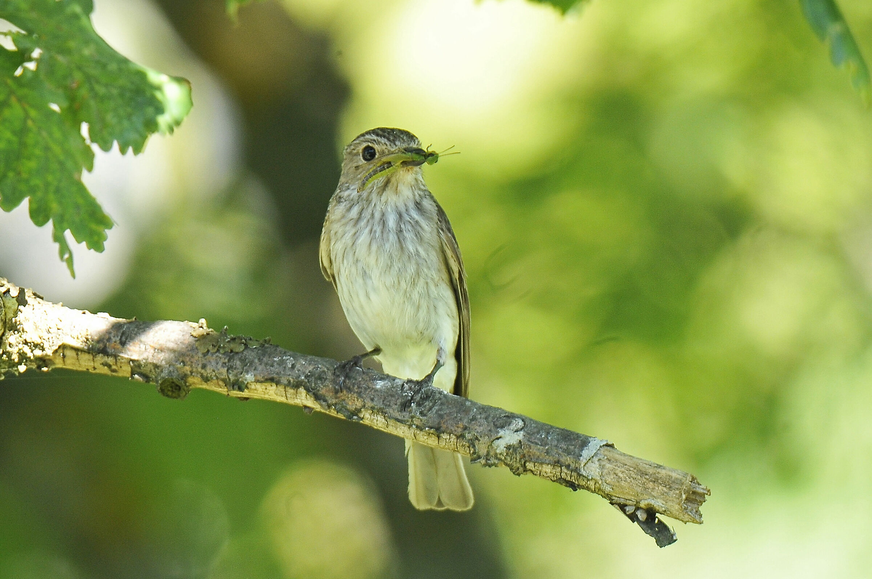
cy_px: 290
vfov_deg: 1.5
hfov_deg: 2.3
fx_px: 21773
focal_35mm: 900
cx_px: 436
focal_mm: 600
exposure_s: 1/50
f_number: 8
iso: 400
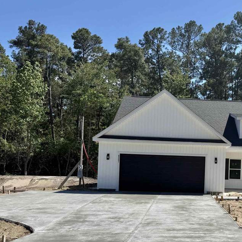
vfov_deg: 38.6
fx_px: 340
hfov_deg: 37.4
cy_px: 165
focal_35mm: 43
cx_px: 202
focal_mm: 6.76
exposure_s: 1/6173
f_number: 1.78
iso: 80
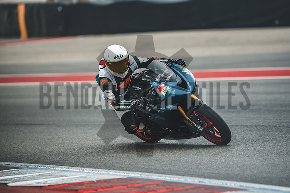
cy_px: 96
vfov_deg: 4.6
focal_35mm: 300
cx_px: 145
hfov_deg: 6.9
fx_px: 2417
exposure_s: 1/3200
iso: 1000
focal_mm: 200
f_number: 2
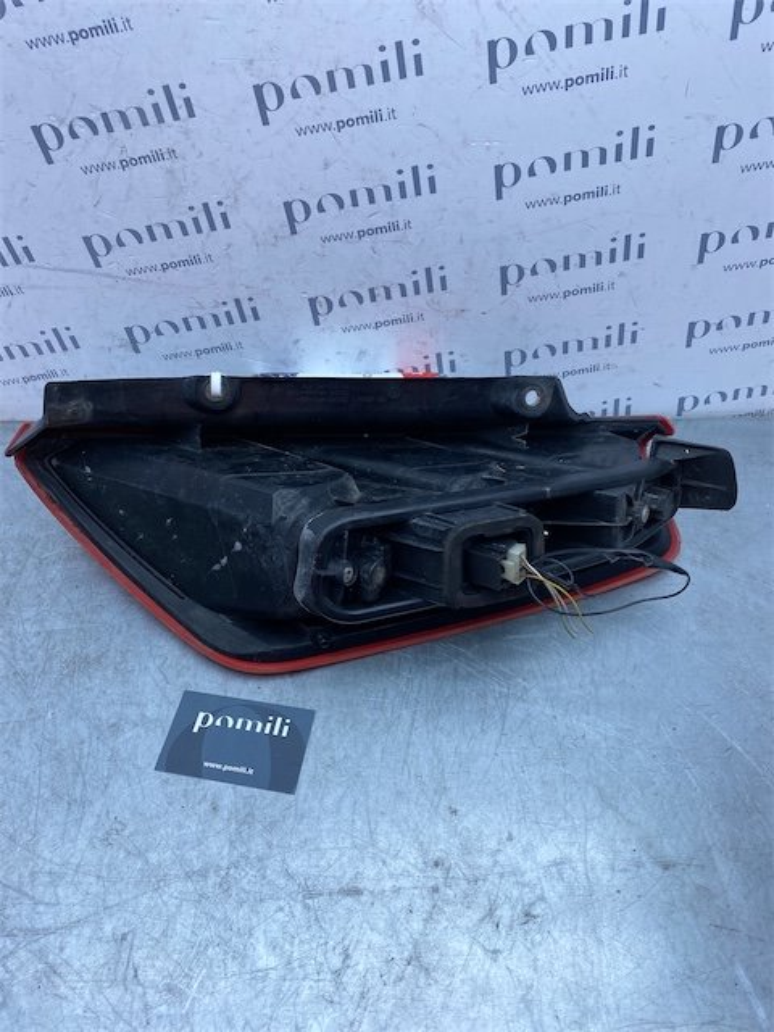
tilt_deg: -47.5
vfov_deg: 67.3
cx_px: 387
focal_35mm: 26
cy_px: 516
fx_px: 775
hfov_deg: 53.1
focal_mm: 4.25
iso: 32
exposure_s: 1/919
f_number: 1.8
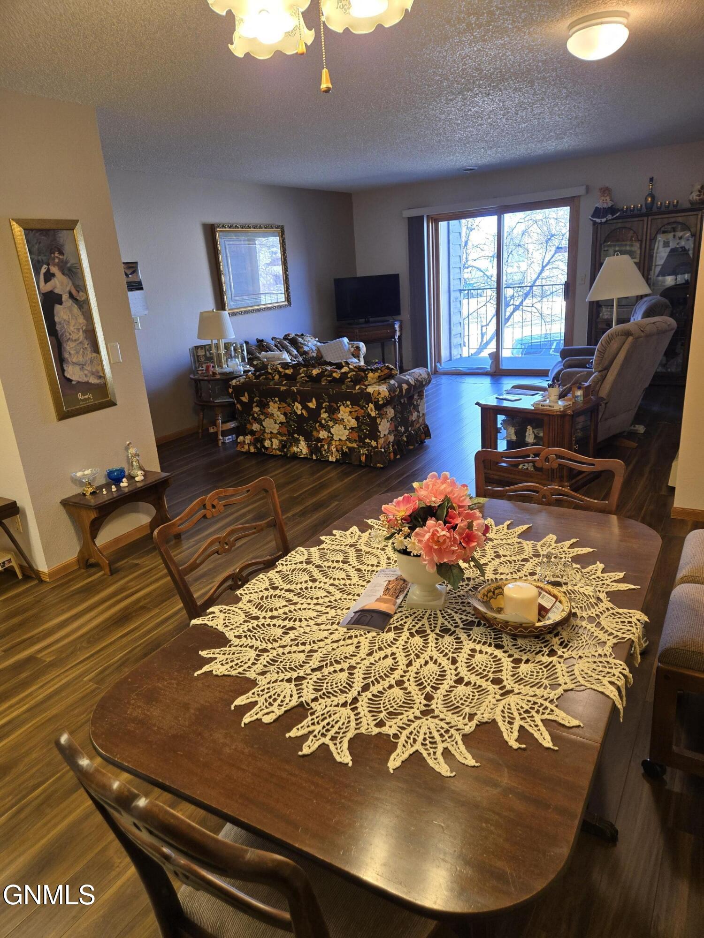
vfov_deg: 73.9
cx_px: 352
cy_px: 469
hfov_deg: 58.9
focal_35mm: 23
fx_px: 624
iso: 100
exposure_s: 1/60
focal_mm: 5.4
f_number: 1.8
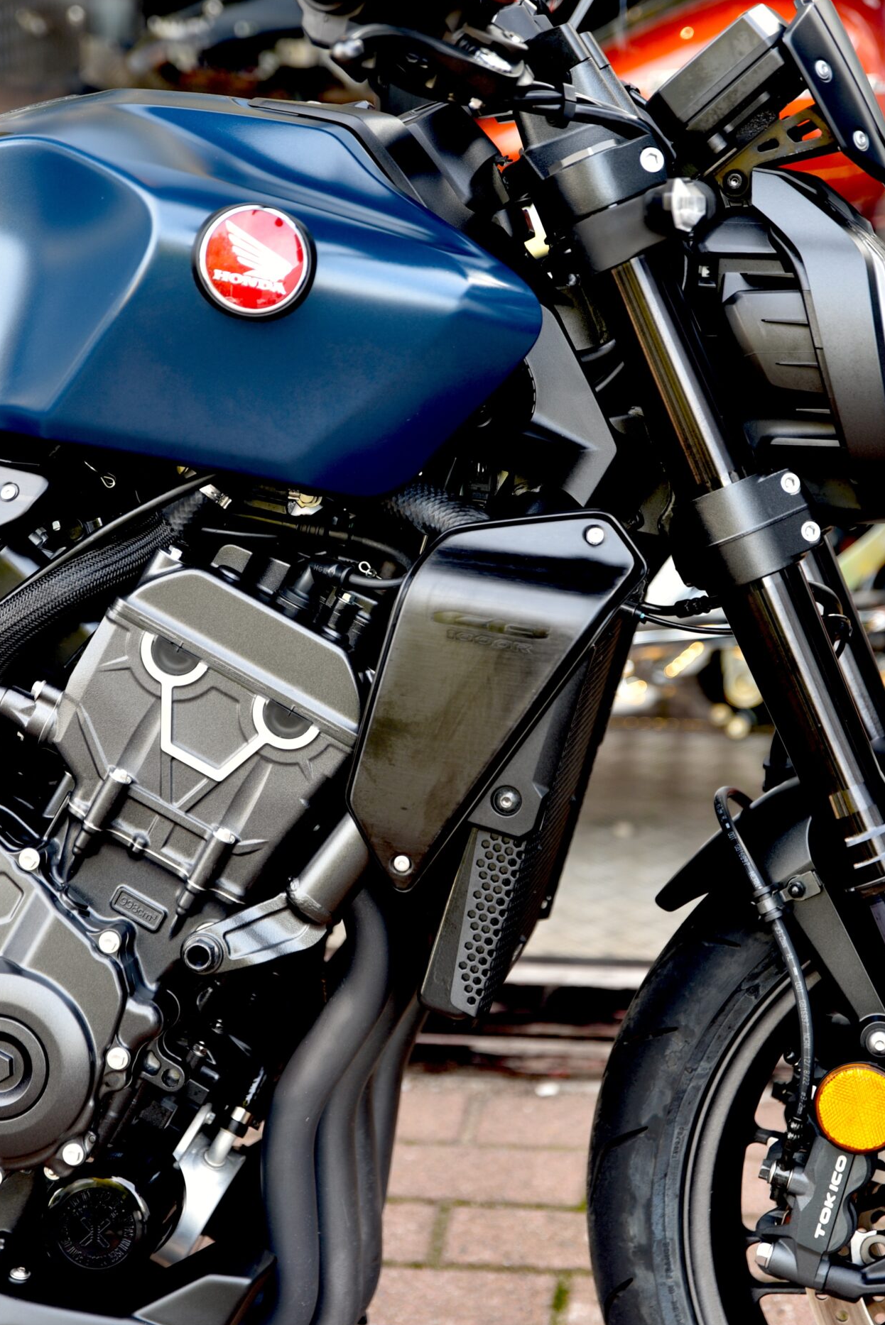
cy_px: 638
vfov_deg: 21.2
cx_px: 450
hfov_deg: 14.3
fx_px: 3537
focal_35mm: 96
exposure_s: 1/60
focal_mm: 70
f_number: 2.8
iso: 200
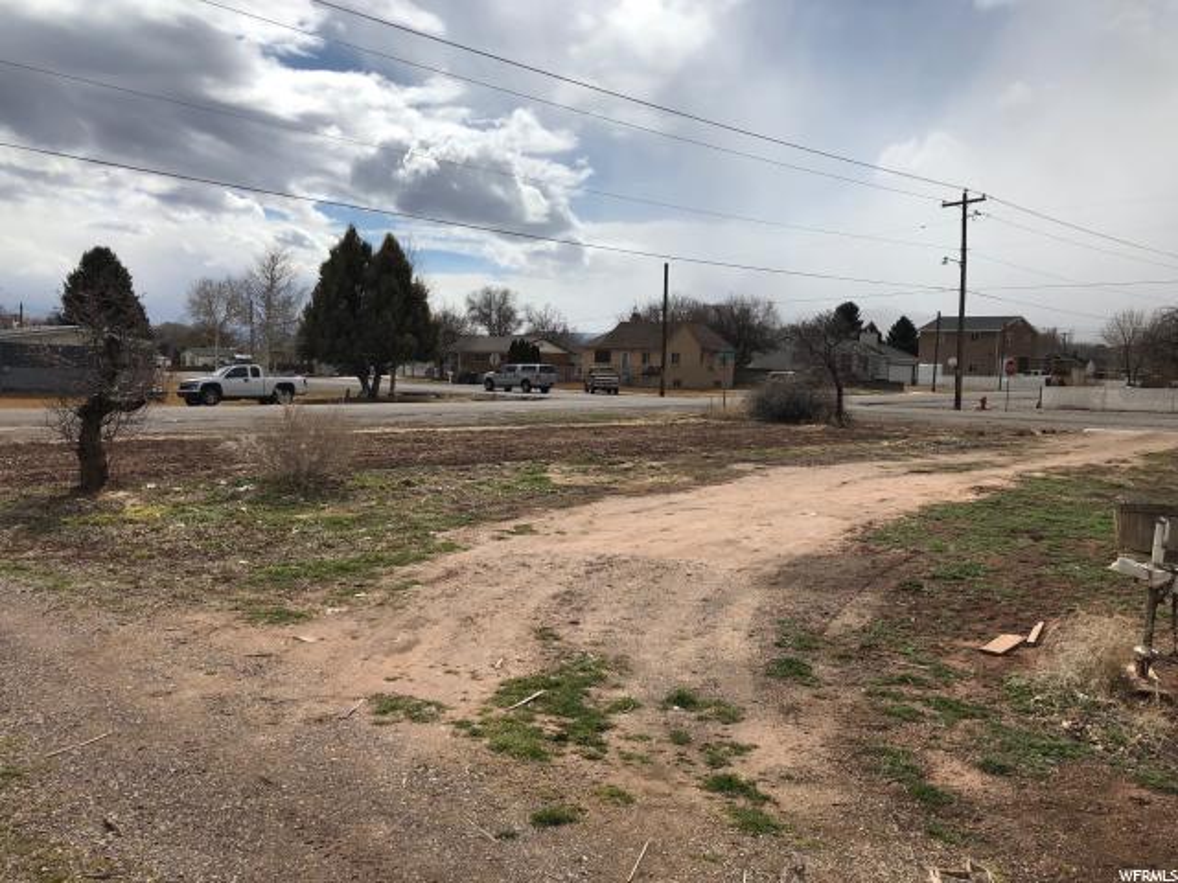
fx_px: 953
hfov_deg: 63.4
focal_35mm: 28
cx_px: 589
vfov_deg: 49.7
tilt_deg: -5.1
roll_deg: -0.4
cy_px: 442
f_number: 1.8
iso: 20
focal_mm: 3.99
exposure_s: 1/6024
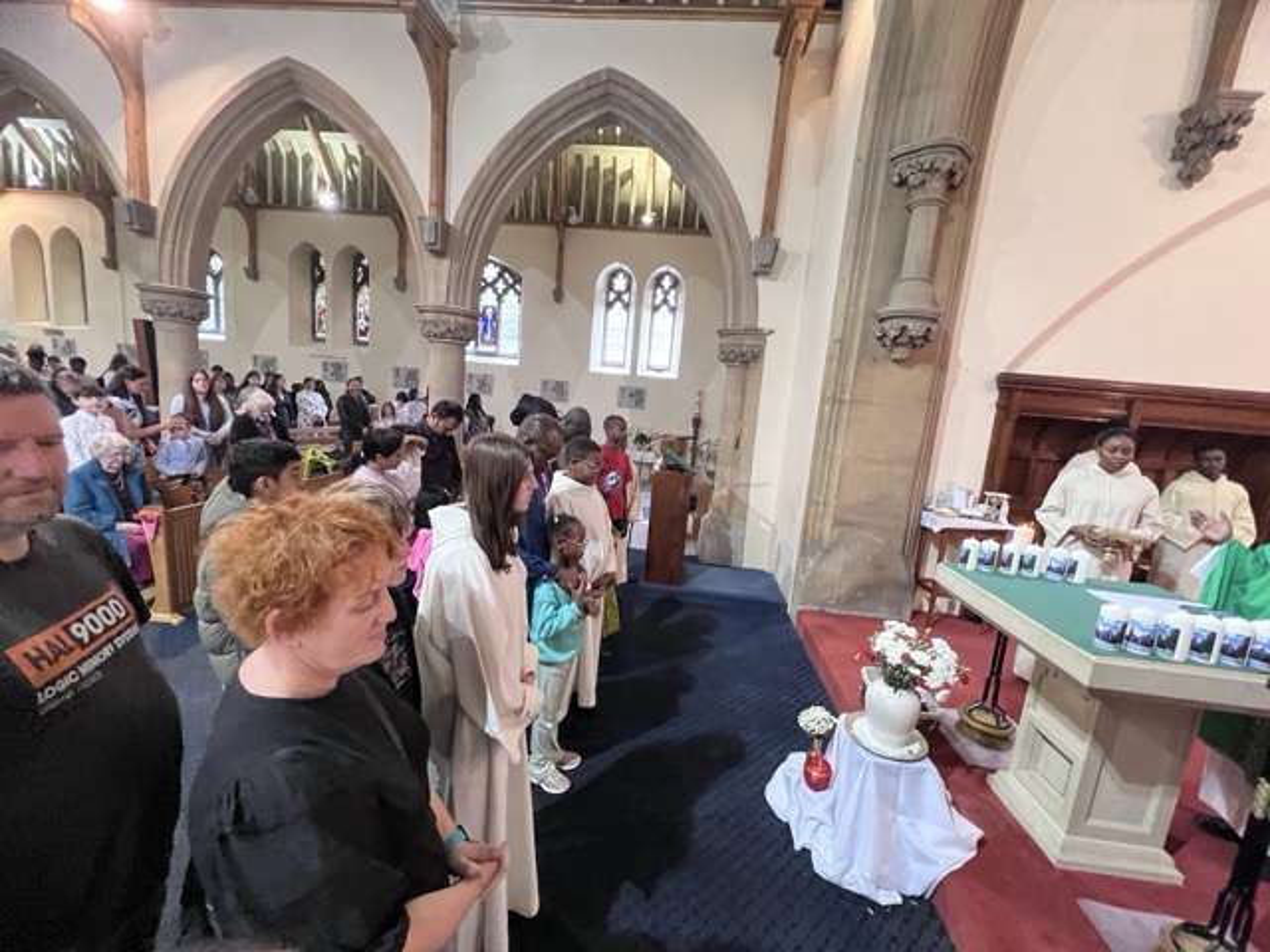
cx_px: 635
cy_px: 476
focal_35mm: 13
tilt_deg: -9.5
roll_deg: -3.9
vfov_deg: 89.9
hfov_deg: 106.2
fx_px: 477
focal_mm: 1.57
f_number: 1.8
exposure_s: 1/50
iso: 640
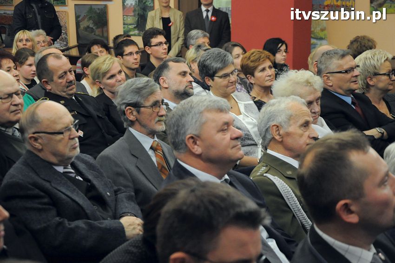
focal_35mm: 87
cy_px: 132
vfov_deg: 15.7
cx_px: 198
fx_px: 954
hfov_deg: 23.4
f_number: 5
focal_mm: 58
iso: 2500
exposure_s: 1/80
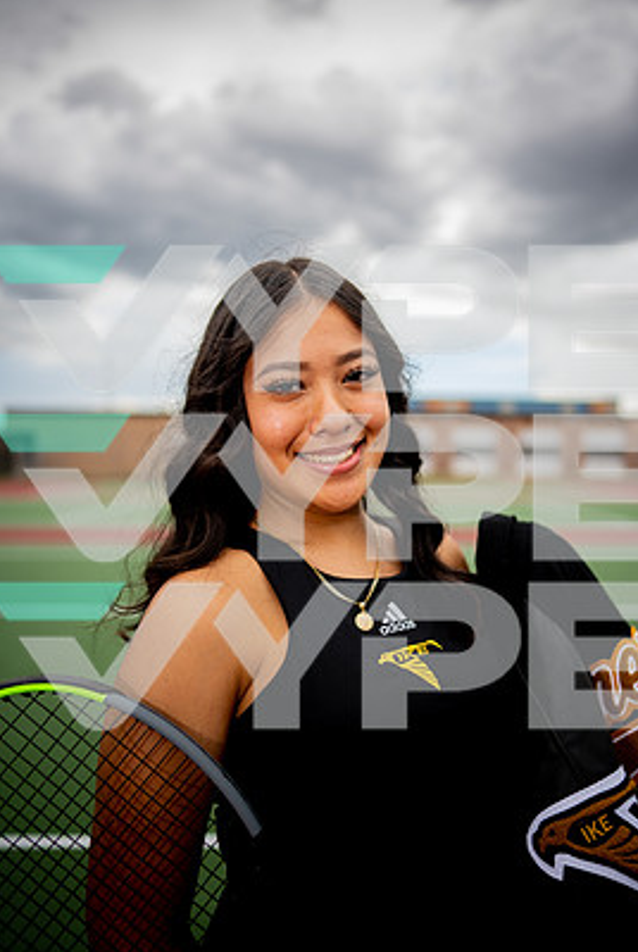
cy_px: 488
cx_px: 339
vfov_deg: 67.3
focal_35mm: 27
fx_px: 715
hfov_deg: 48.0
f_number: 1.4
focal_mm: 24
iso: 50
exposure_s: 1/1600
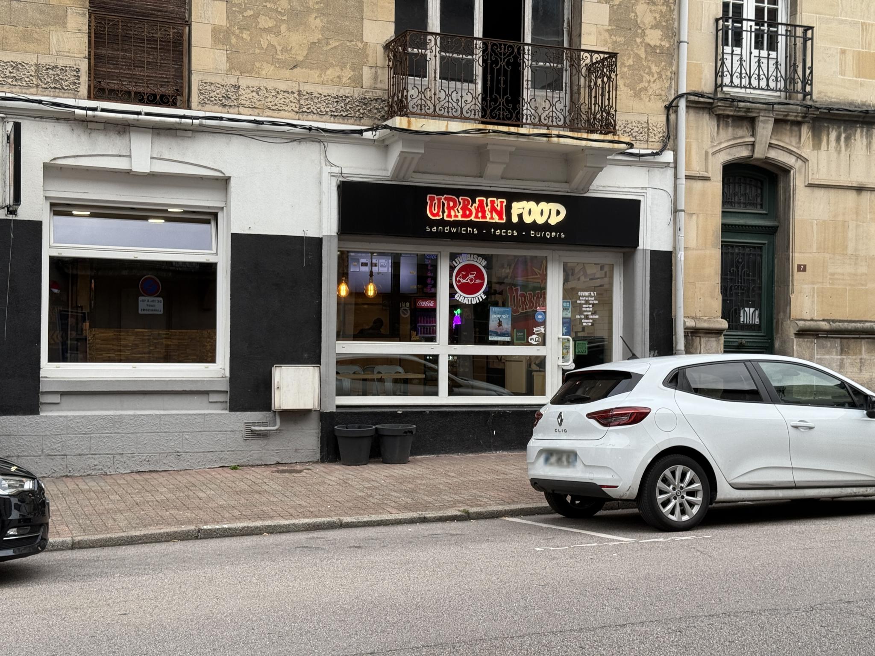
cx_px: 438
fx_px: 1213
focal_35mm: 48
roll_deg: -0.6
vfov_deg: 30.3
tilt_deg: +1.4
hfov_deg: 39.7
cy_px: 328
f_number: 1.78
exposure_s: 1/122
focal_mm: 6.76
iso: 50
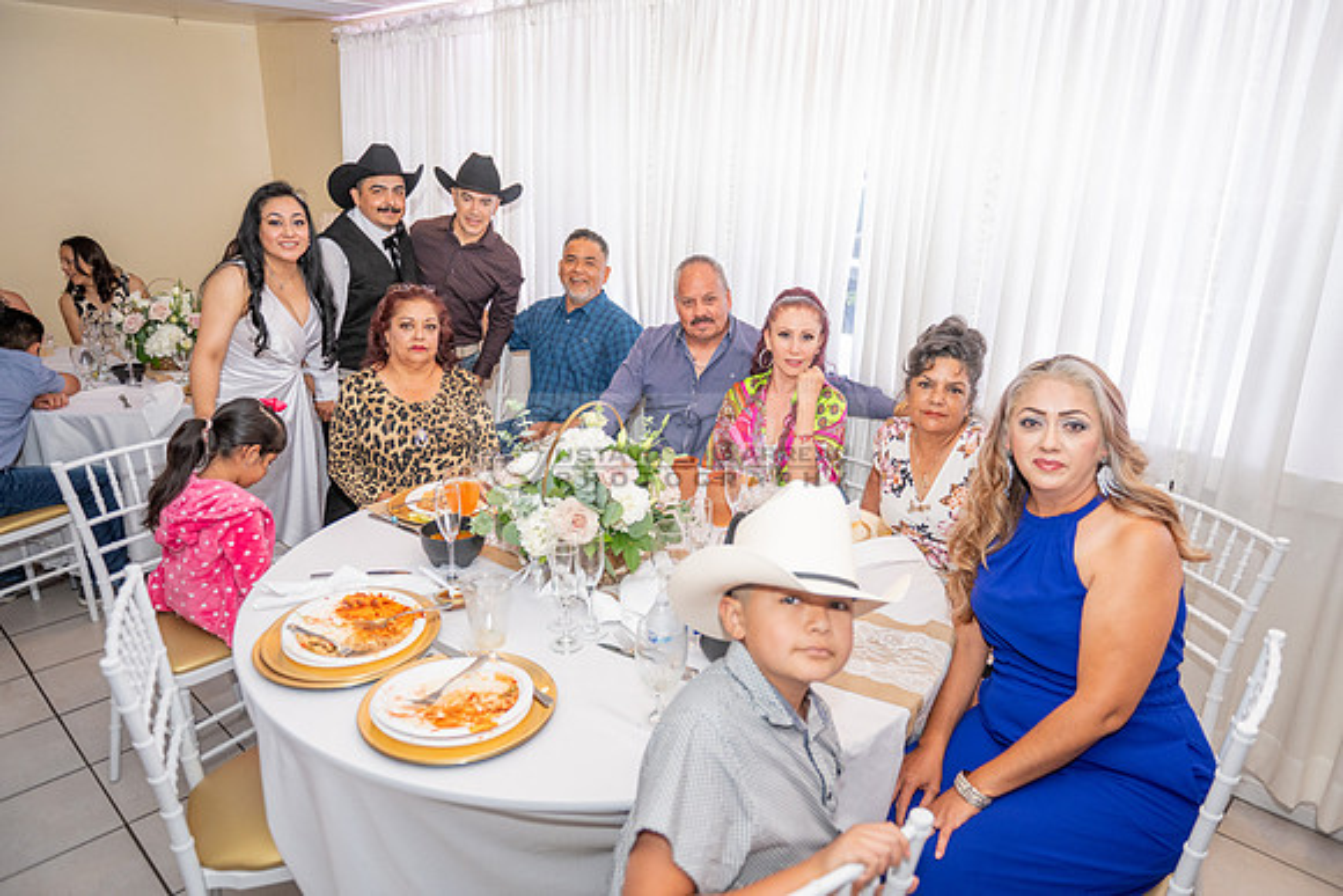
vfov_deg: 53.2
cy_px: 448
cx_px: 672
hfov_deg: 73.7
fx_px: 896
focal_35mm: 24
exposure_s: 1/160
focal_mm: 24
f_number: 3.2
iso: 800
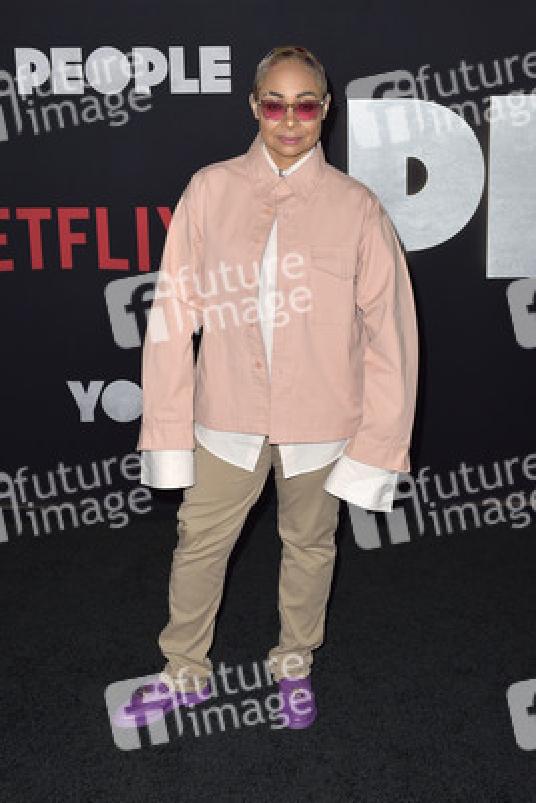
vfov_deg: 39.6
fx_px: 1116
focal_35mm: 50
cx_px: 268
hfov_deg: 27.0
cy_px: 402
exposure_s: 1/250
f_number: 6.3
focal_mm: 50
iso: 400
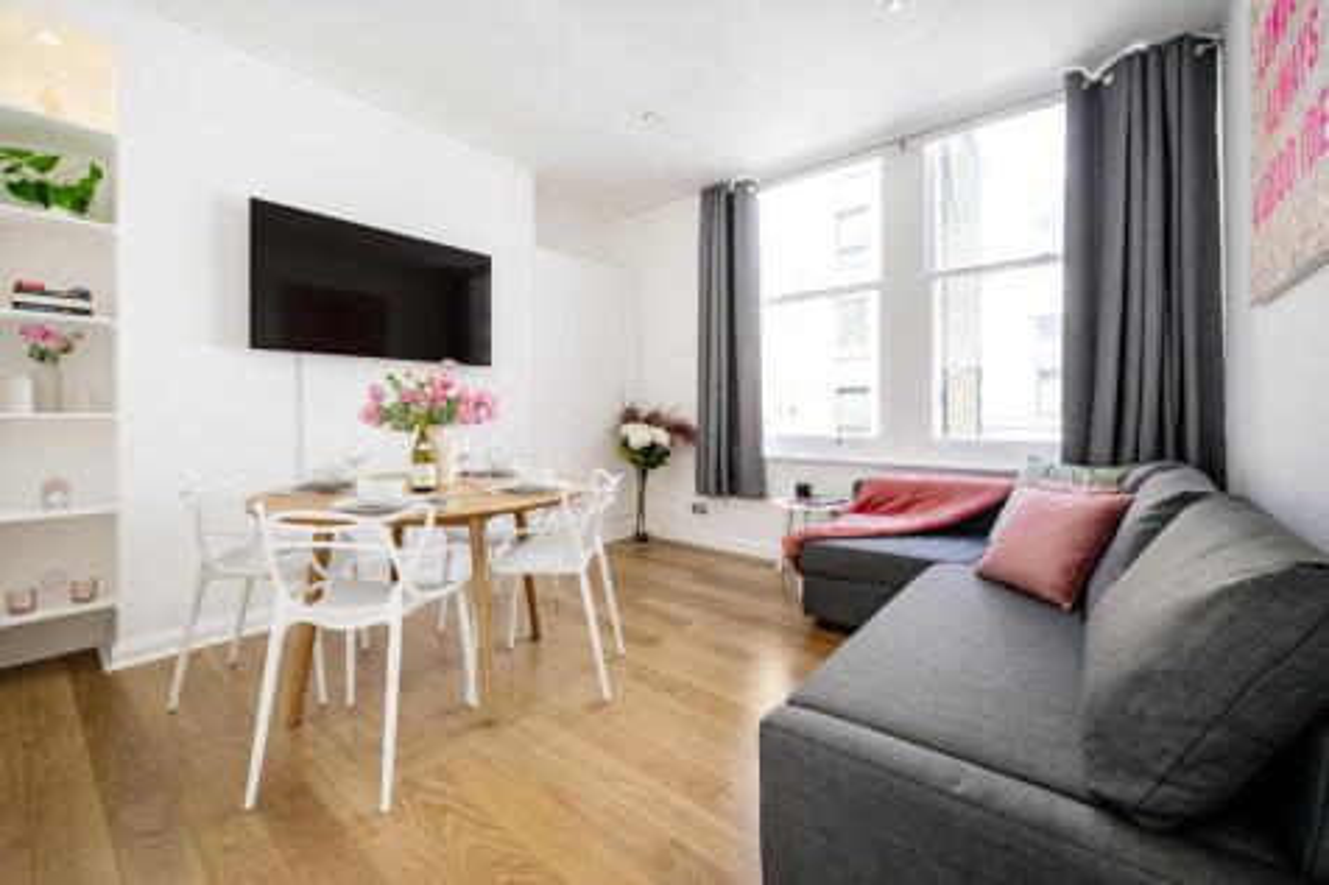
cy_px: 442
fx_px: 517
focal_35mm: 14
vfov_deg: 81.2
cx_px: 664
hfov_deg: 104.3
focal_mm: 14
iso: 640
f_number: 8
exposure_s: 1/200
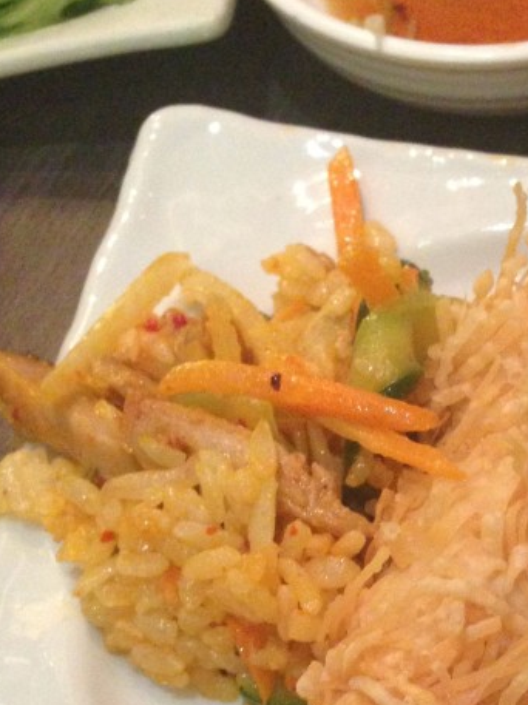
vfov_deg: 25.6
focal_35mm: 74
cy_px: 616
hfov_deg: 19.2
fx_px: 1507
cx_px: 557
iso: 400
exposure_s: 1/20
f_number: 2.4
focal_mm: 4.12
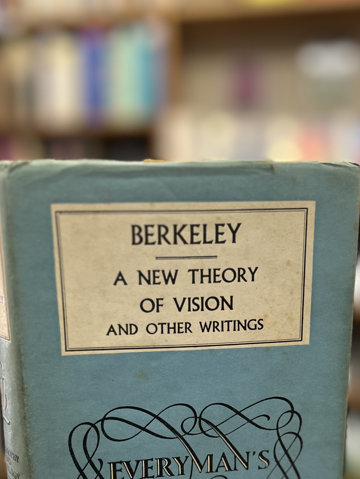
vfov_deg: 40.9
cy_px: 393
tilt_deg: -12.5
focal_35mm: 44
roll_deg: +0.5
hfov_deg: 32.9
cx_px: 185
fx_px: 610
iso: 125
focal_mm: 5.7
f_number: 1.5
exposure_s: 1/60
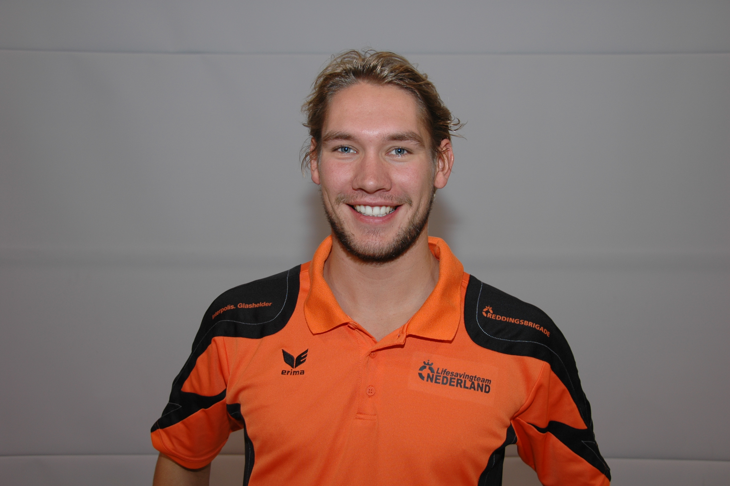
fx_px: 881
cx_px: 365
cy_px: 243
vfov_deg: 30.8
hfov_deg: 45.0
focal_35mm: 44
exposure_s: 1/60
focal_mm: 29
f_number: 4.2
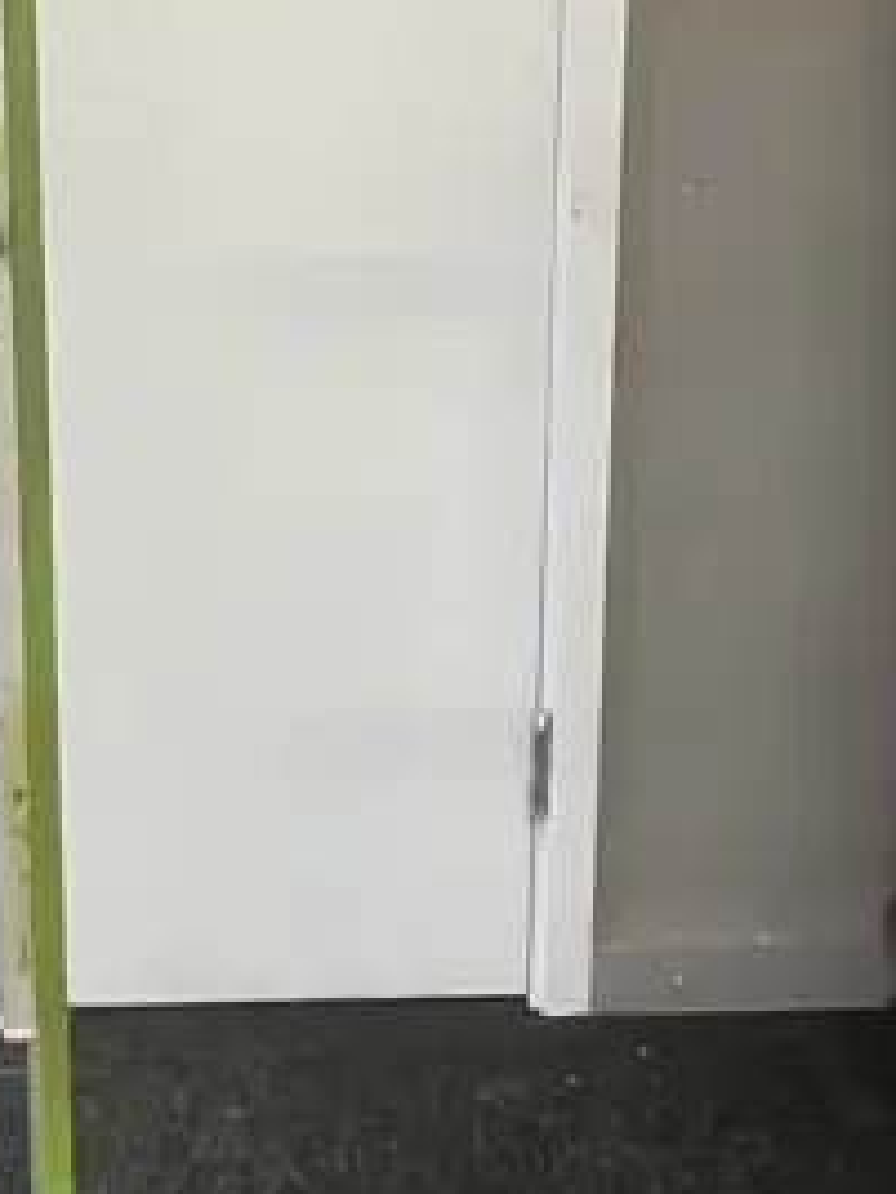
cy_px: -397
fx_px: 3693
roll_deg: +1.1
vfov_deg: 17.2
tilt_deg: -6.8
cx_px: -210
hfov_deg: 13.4
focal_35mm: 107
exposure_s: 1/50
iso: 100
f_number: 1.8
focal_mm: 3.99
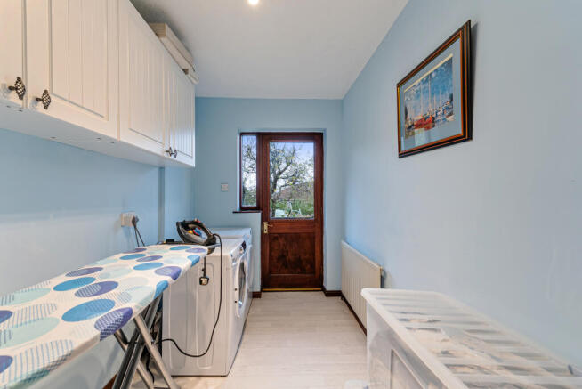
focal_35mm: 14
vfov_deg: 81.3
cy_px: 194
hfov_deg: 104.2
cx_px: 291
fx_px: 226
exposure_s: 1/20
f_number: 8
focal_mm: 14
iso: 320
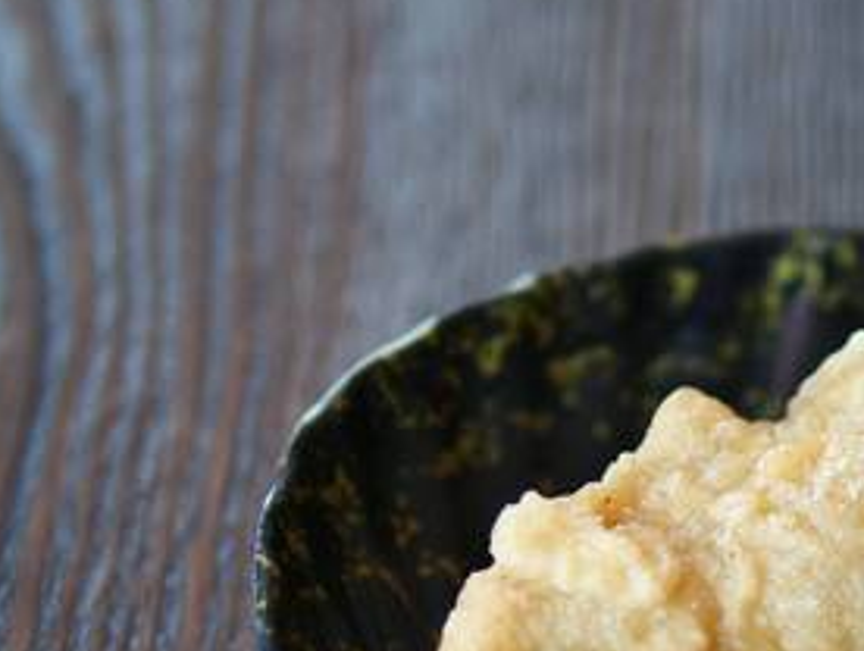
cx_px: 883
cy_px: 667
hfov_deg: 18.0
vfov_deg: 13.8
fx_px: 2650
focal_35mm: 106
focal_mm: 25
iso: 200
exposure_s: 1/160
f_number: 1.6
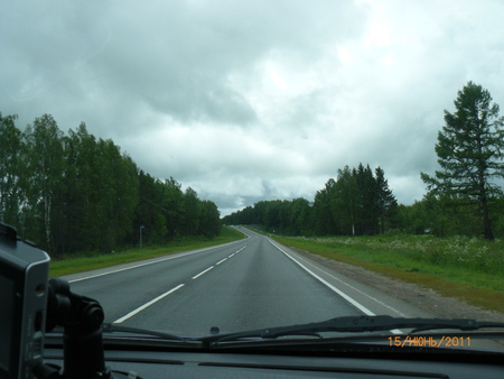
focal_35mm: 36
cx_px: 252
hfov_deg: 51.3
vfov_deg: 39.7
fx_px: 524
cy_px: 190
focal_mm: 6
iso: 100
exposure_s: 1/320
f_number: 5.6
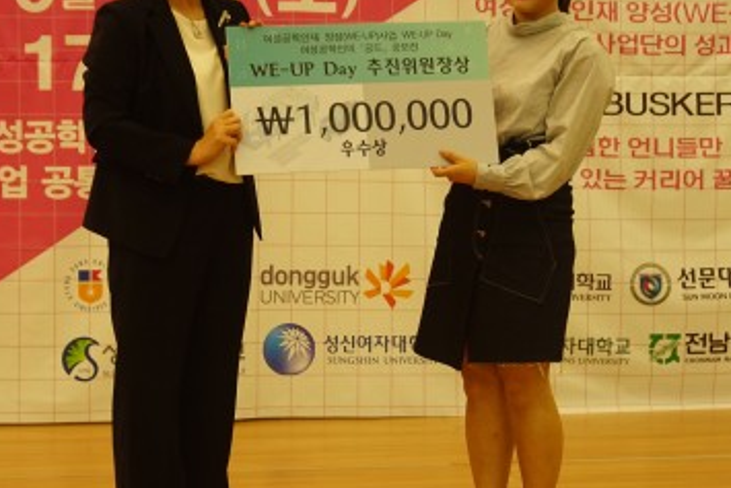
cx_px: 315
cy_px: 208
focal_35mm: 71
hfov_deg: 28.4
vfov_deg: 19.2
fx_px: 1442
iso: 1000
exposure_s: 1/60
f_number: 4.5
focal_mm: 28
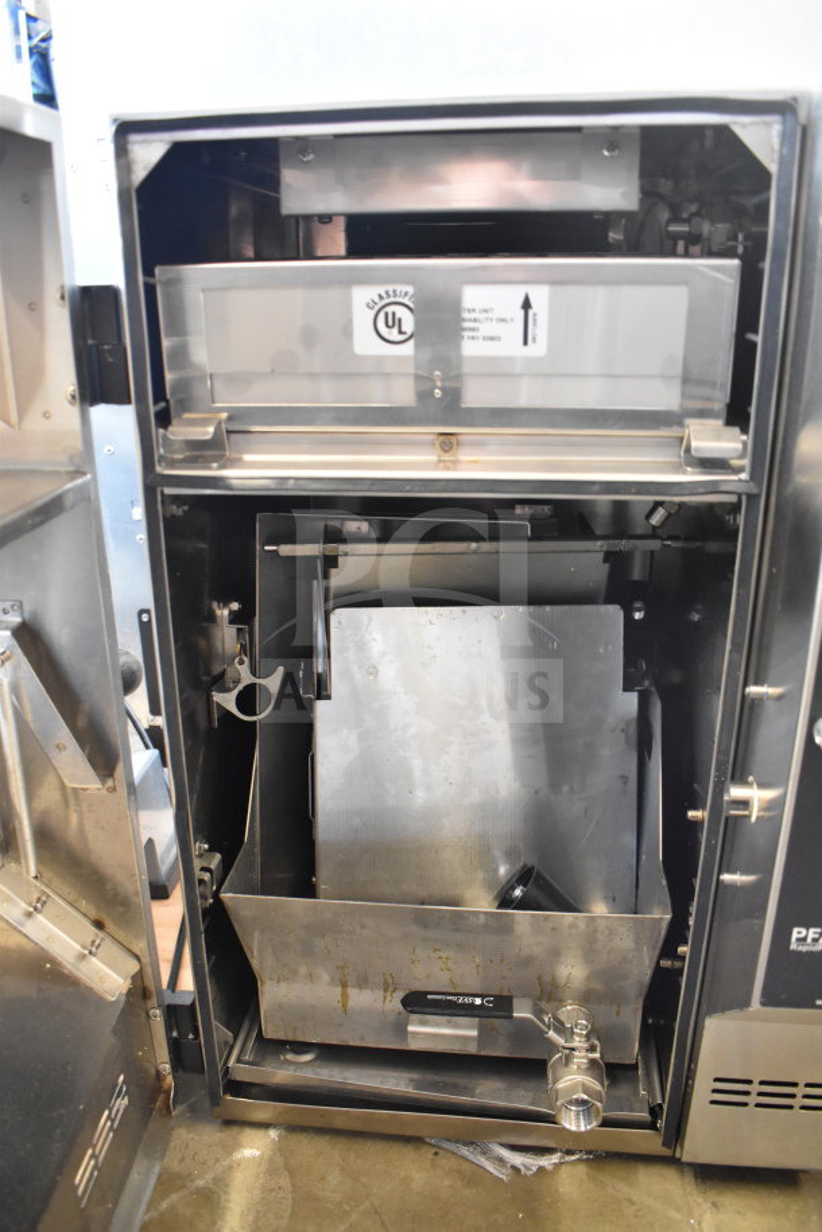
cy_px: 616
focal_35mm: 27
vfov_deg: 67.4
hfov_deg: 47.9
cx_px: 411
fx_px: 925
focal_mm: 18
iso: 3200
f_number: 3.5
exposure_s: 1/30
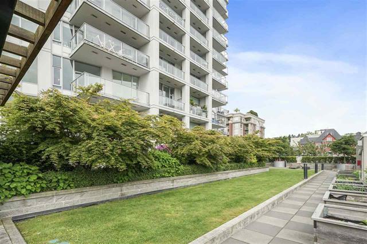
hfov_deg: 96.8
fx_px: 163
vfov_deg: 73.7
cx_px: 184
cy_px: 122
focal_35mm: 16
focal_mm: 16
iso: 500
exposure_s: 1/60
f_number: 9
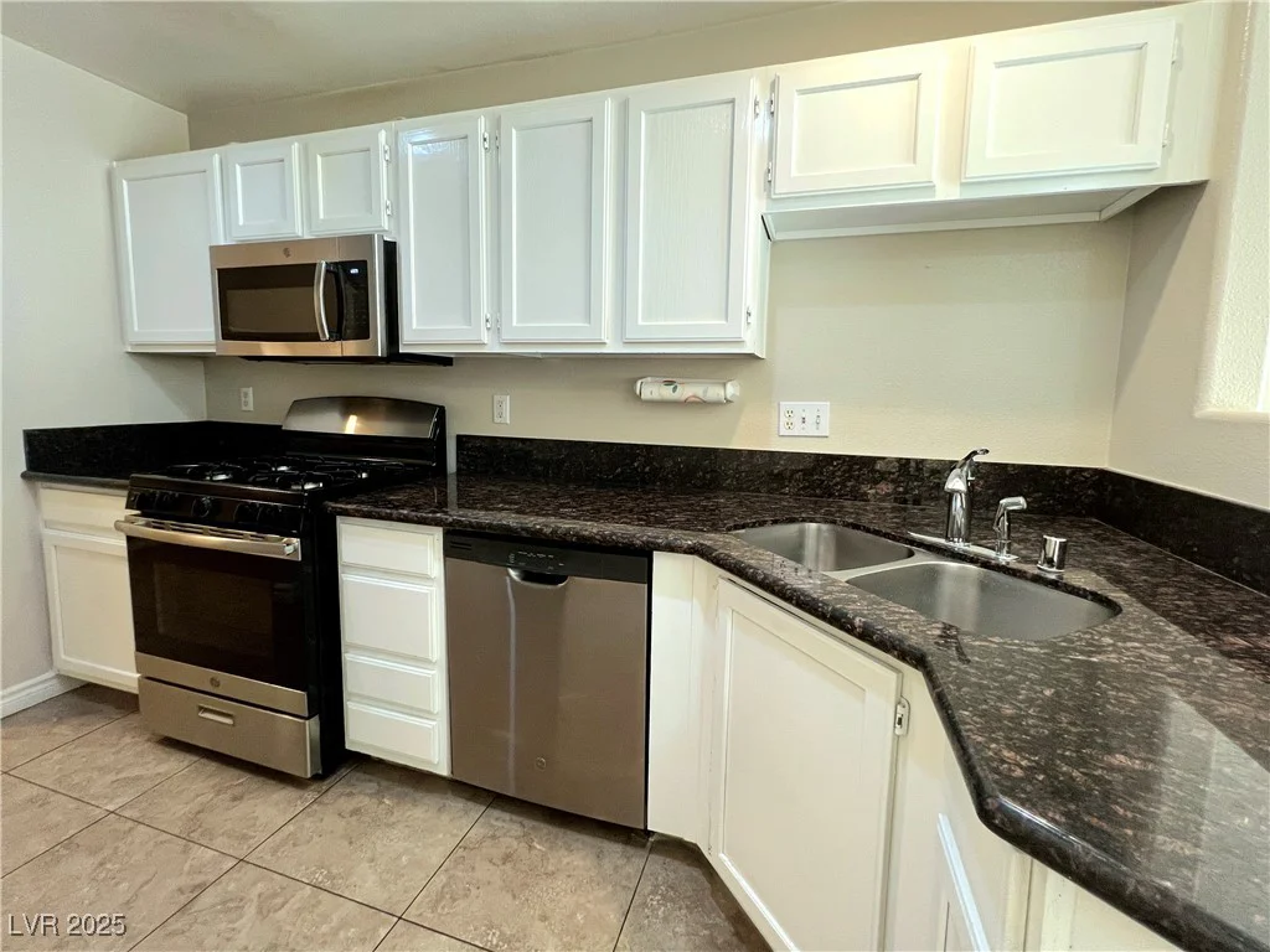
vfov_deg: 89.9
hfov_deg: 106.2
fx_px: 477
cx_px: 635
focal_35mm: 13
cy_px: 476
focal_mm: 1.57
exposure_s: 1/60.2
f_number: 1.8
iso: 250
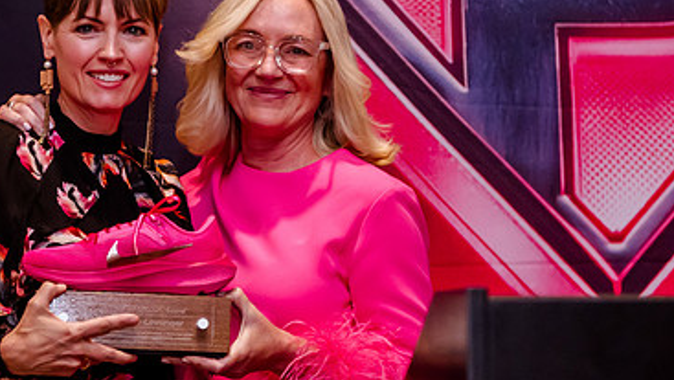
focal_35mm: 123
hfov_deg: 17.4
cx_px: 195
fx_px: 2200
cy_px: 174
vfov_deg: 9.9
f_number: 2.8
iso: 2500
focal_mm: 52
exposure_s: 1/400
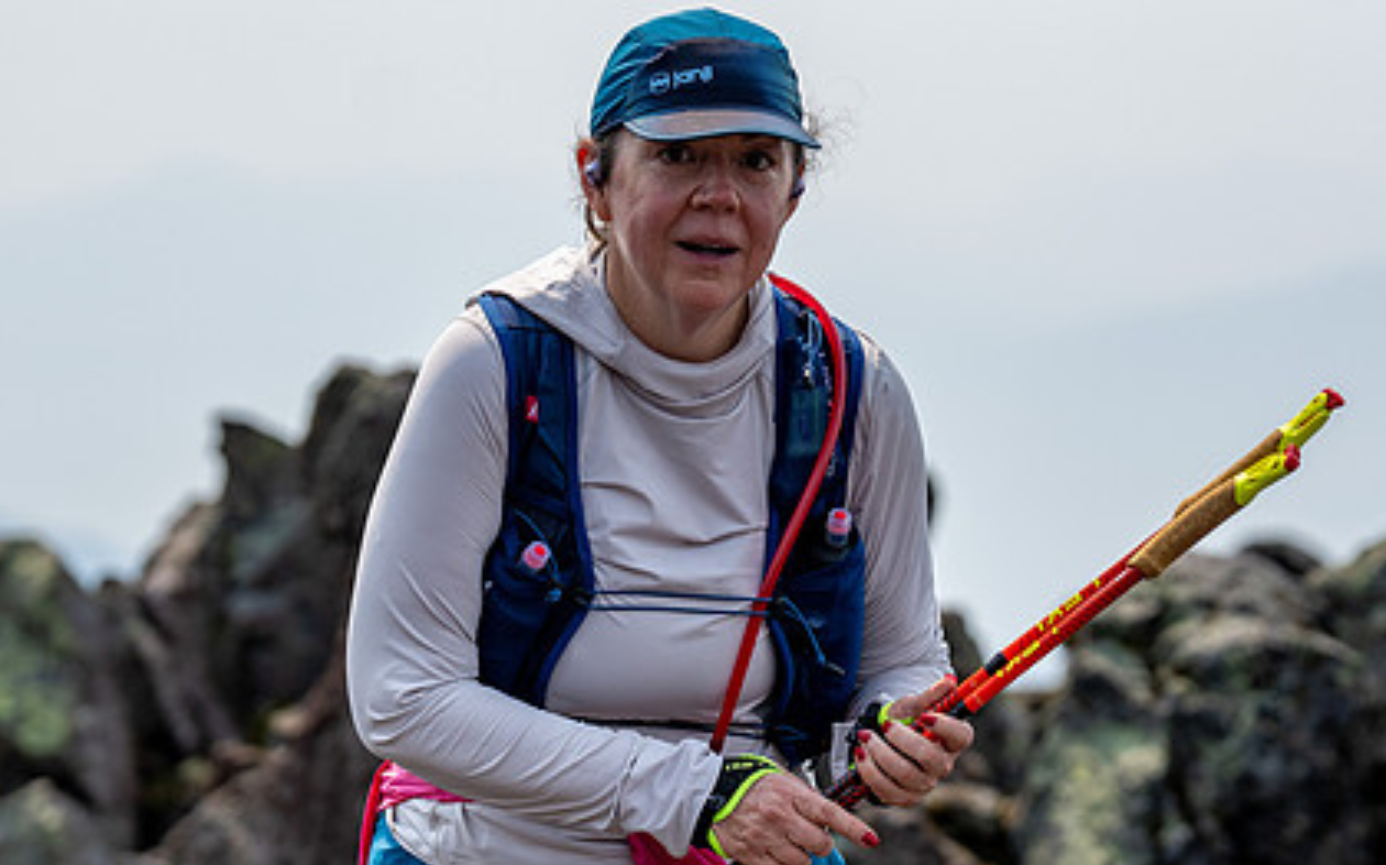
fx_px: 7362
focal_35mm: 195
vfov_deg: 6.7
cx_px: 792
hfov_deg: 10.8
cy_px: 490
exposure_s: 1/4000
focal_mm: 111
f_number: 3.5
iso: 250
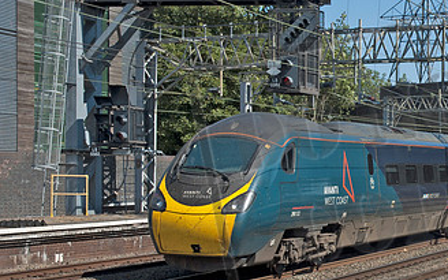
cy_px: 161
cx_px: 384
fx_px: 1123
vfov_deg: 14.2
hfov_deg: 22.1
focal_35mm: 92
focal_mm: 34
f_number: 9
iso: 200
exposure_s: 1/320
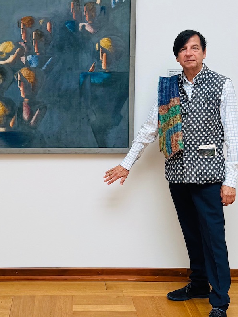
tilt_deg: -5.8
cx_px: 103
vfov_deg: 56.6
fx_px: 293
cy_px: 138
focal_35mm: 32
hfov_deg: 44.1
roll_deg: +0.2
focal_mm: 6.76
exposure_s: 1/121
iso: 80
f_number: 1.78
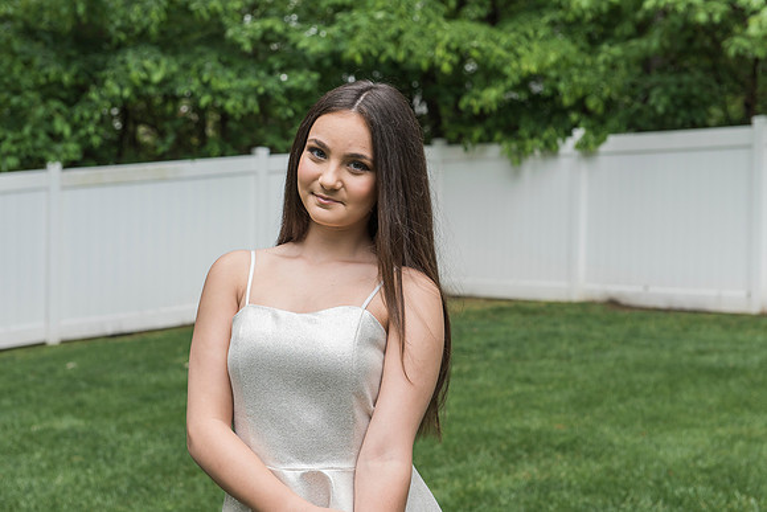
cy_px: 246
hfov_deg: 30.5
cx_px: 364
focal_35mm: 66
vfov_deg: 20.6
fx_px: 1405
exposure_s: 1/160
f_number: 5.6
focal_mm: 62
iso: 250
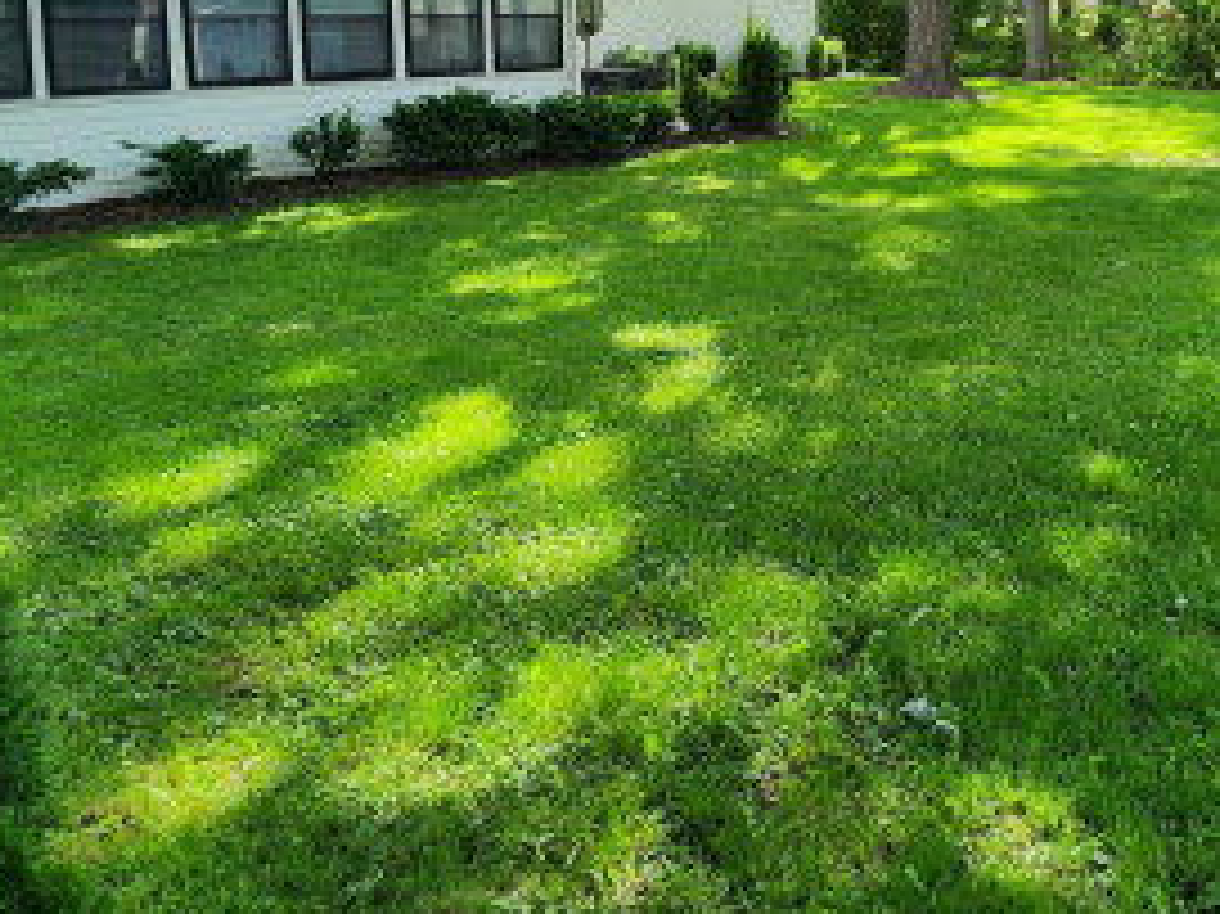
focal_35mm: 32
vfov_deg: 41.5
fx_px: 1127
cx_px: 867
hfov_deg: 55.0
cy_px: 135
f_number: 2.2
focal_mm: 2.2
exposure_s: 1/335
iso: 50
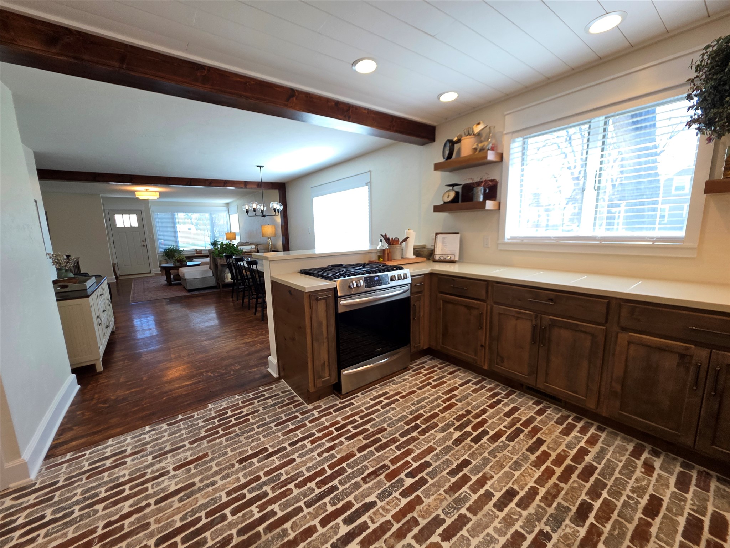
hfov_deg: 106.2
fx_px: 274
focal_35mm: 13
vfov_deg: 89.9
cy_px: 274
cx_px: 365
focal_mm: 2.2
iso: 64
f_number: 1.9
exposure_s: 1/120
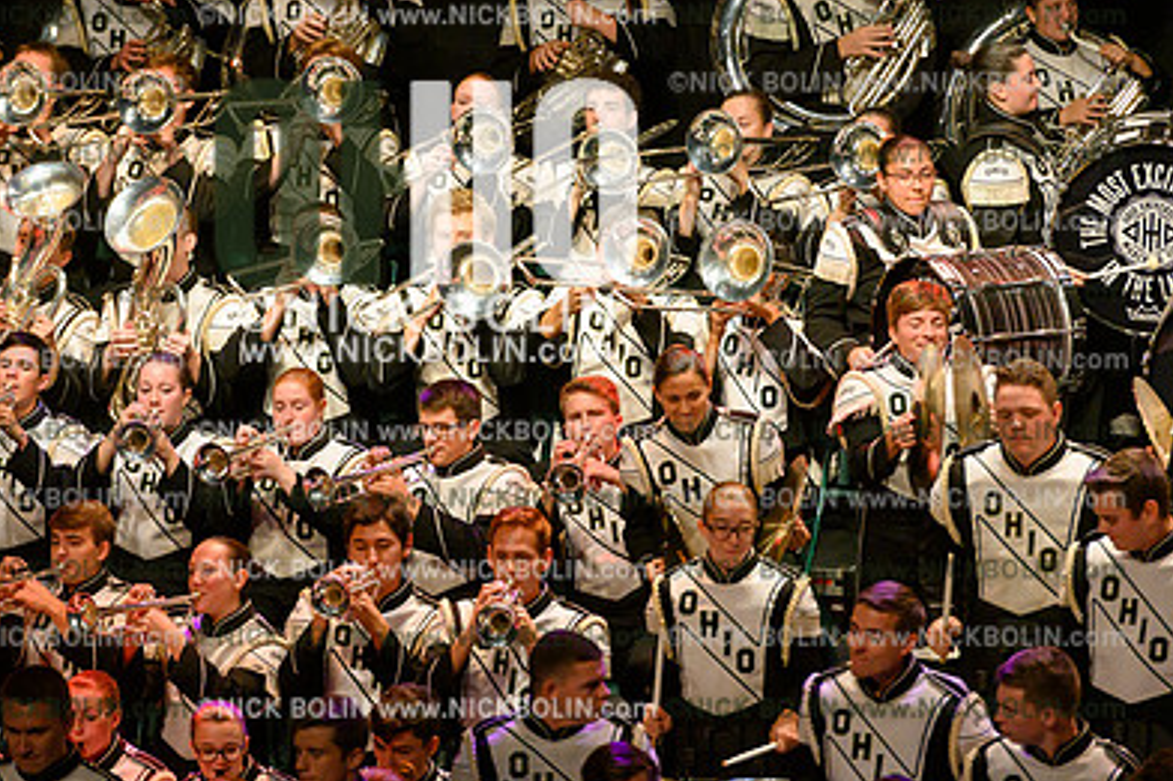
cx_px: 425
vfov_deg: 4.6
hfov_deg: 7.0
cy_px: 223
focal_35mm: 296
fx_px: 9640
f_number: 4
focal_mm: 200
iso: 5000
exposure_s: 1/500
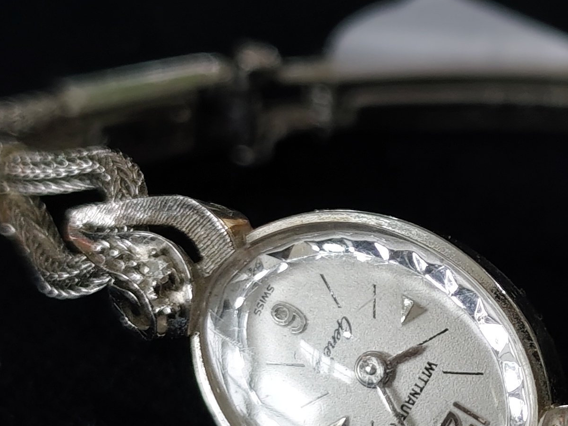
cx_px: 492
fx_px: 2559
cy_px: 261
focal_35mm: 156
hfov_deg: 12.6
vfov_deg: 9.5
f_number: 1.65
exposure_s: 1/50
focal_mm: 6.19
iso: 320
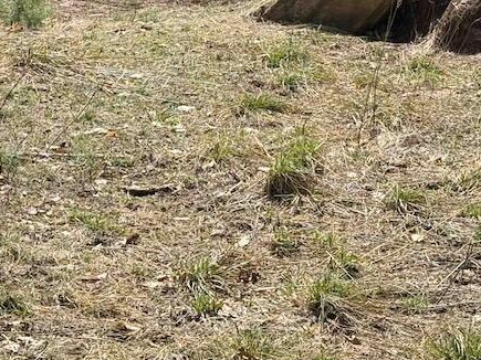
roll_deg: +0.6
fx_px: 1875
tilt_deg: -6.6
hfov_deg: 14.6
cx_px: 211
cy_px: -112
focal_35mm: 135
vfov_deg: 10.7
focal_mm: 6.76
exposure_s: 1/1980
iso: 64
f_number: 1.78
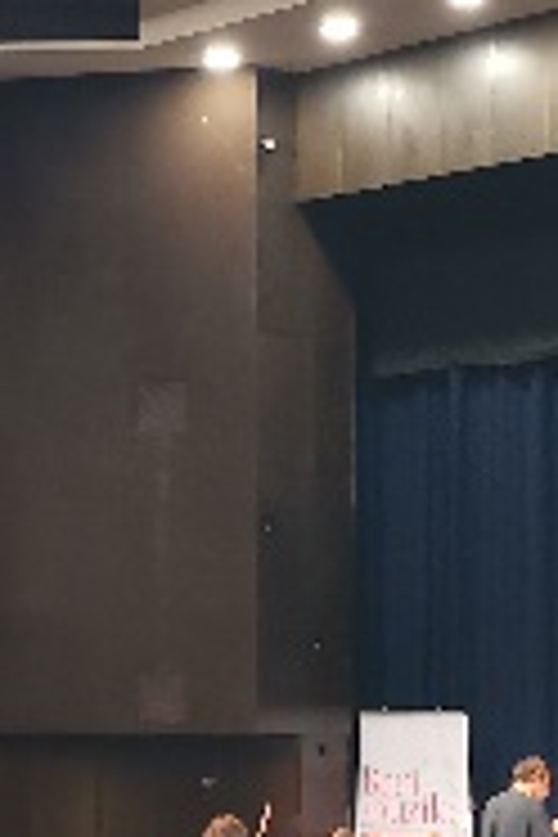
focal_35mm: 116
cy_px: 796
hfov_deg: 11.8
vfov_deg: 17.3
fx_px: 2697
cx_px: 140
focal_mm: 4.75
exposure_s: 1/30
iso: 400
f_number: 1.8
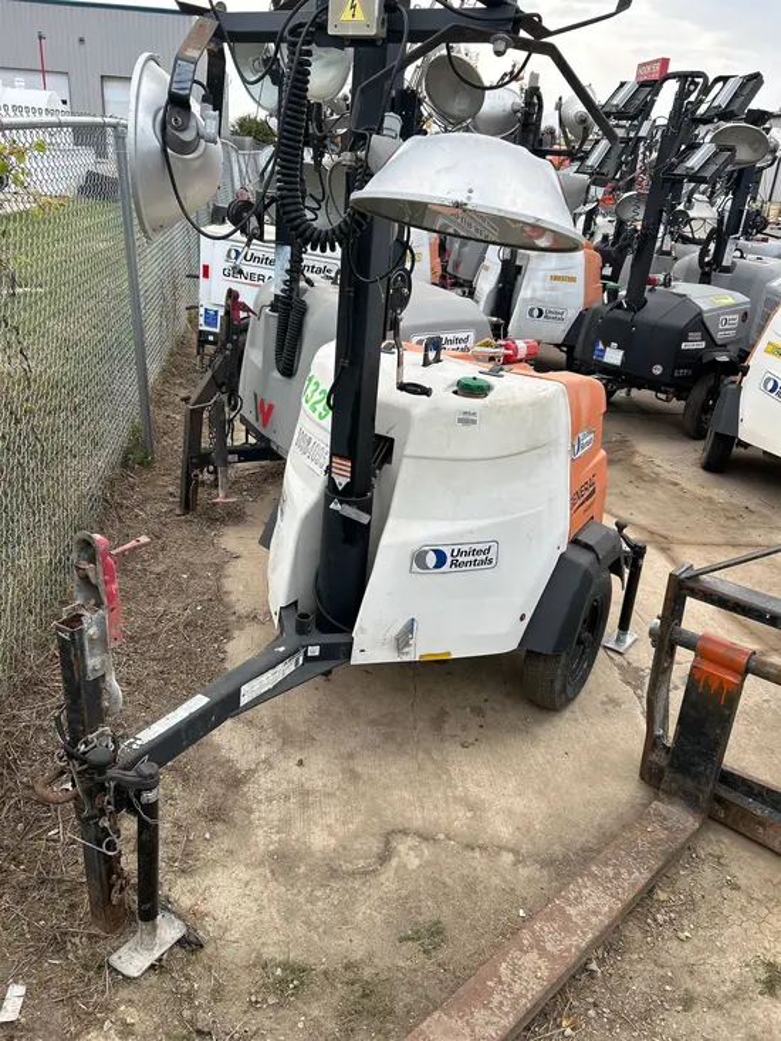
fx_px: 782
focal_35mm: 26
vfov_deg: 67.3
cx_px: 390
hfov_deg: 53.1
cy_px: 520
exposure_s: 1/1159
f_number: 1.5
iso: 50
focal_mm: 5.7
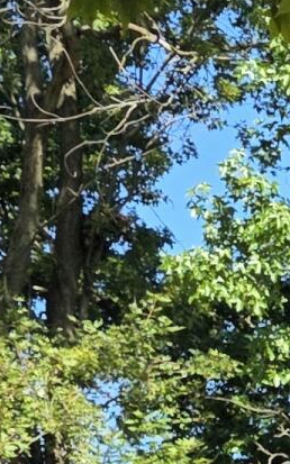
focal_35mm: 177
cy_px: 873
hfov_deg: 6.1
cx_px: 1168
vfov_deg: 11.0
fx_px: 2239
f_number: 1.7
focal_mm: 6.3
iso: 80
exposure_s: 1/2544
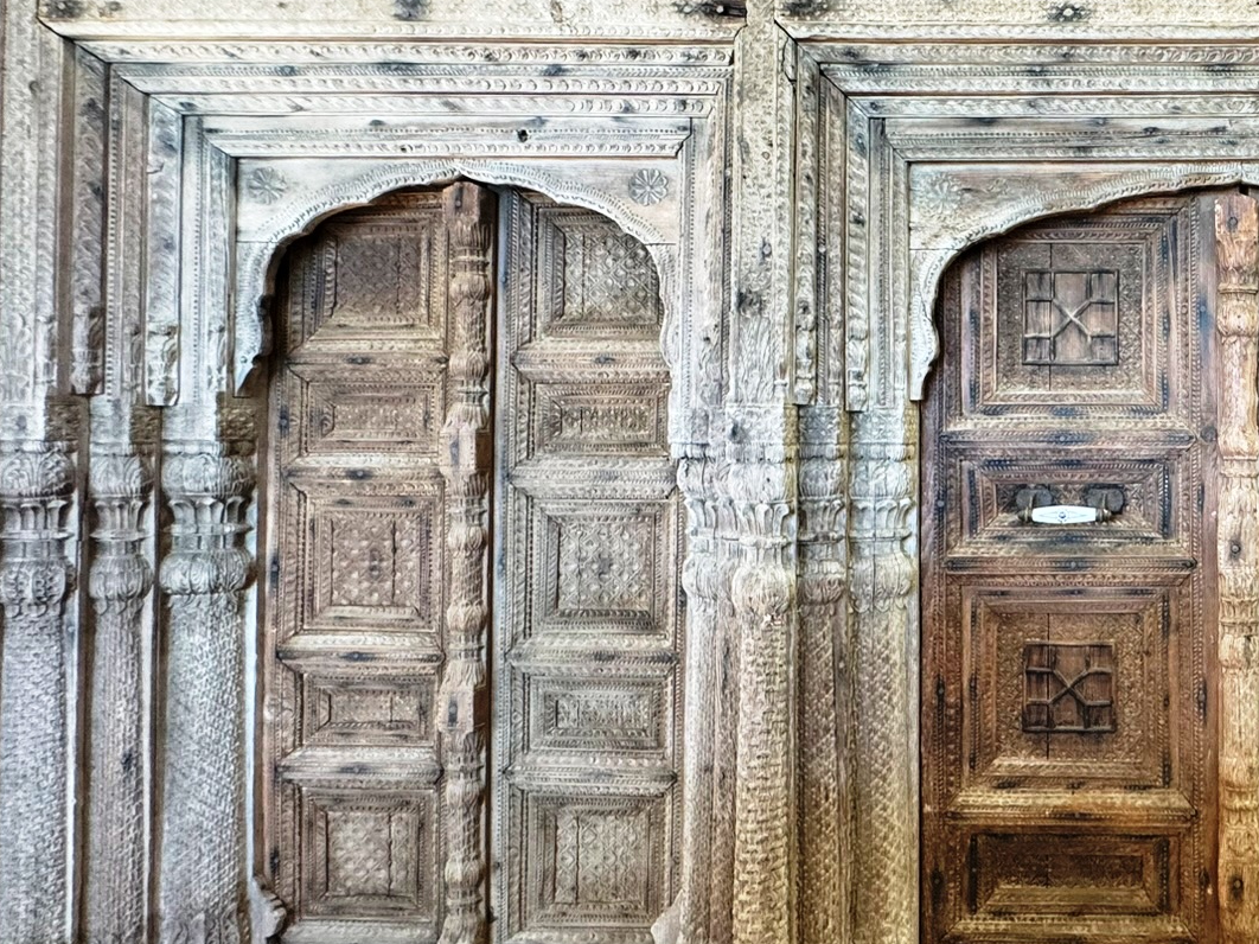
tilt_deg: +0.6
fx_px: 982
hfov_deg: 53.9
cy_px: 426
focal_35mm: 27
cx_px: 1207
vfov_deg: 51.3
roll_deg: -0.1
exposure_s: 1/60
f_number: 2.2
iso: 250
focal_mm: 2.22
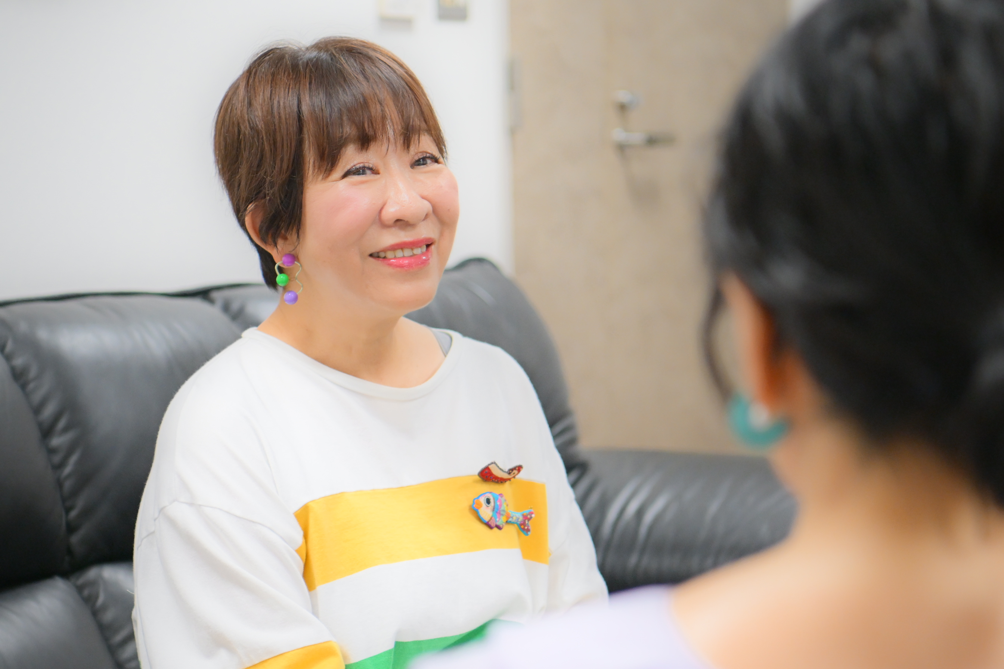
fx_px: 2593
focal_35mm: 93
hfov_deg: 21.9
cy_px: 334
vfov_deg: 14.7
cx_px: 502
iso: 2000
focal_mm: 62
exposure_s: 1/250
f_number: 3.2
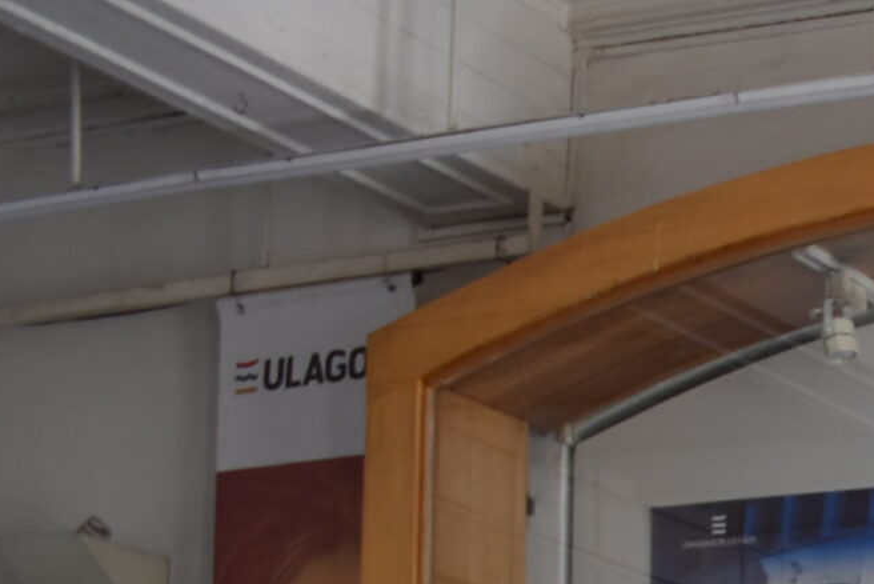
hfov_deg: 14.7
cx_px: 1548
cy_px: 1087
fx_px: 2986
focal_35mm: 123
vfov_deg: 10.4
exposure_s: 1/80
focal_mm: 21
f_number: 4.5
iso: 400
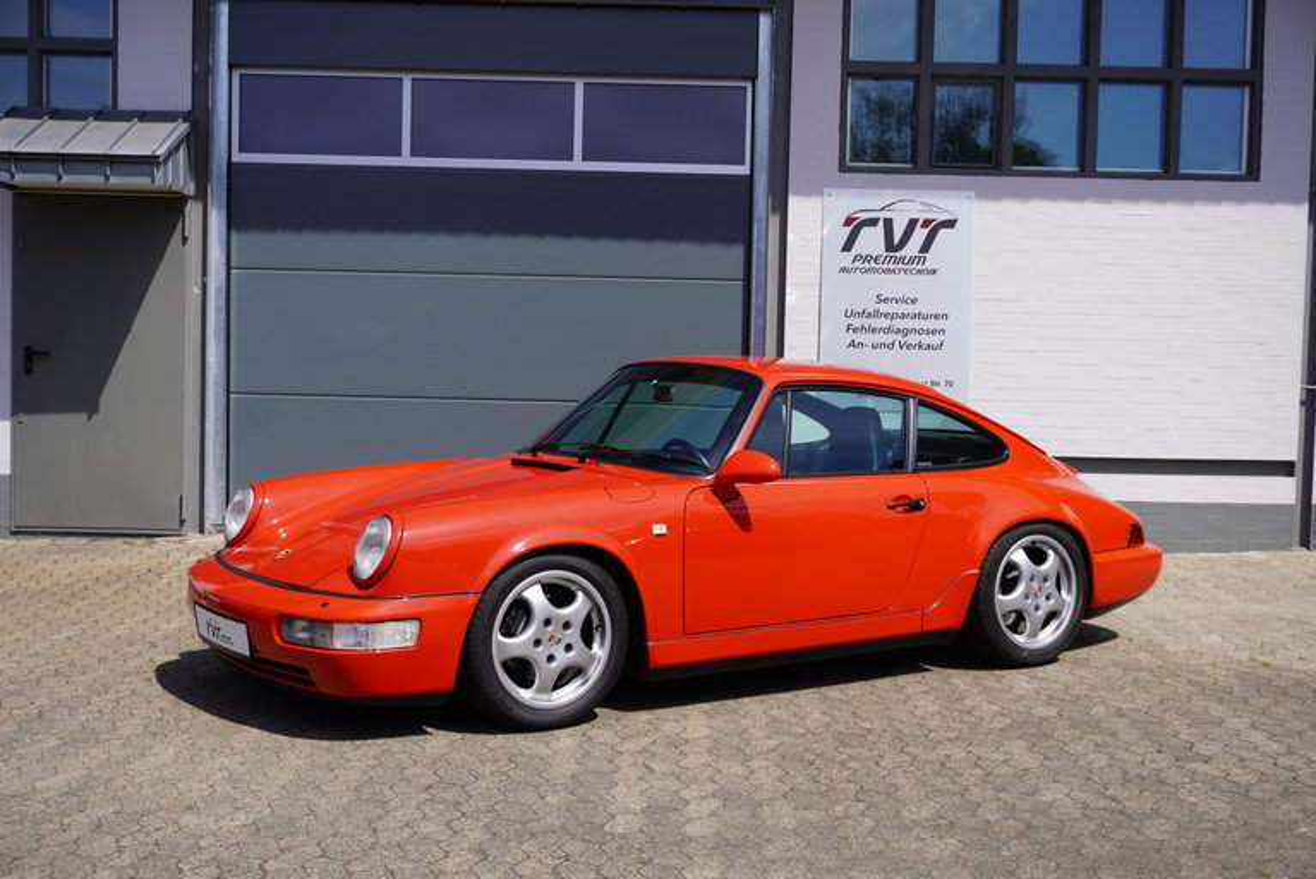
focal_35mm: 46
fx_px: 1700
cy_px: 440
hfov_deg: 42.3
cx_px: 658
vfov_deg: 29.0
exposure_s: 1/640
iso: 100
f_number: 5.6
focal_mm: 31
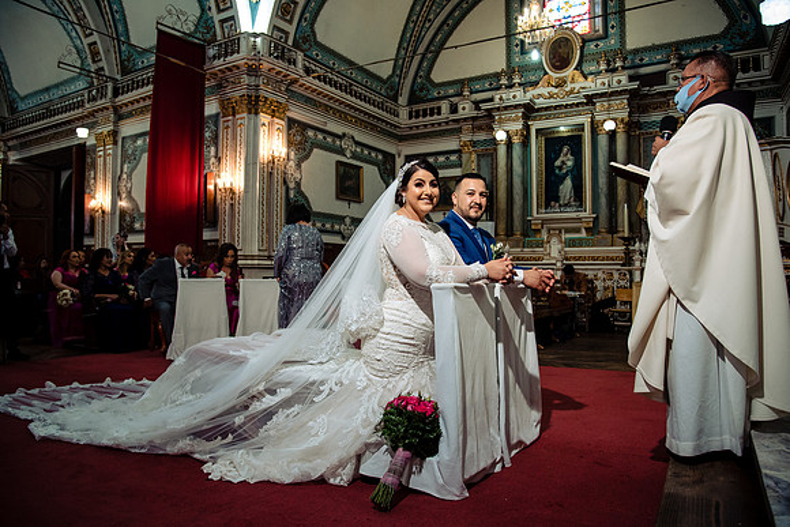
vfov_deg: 51.4
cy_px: 264
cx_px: 395
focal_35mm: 25
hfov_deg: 71.7
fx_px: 547
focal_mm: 24
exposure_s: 1/125
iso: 2000
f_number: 5
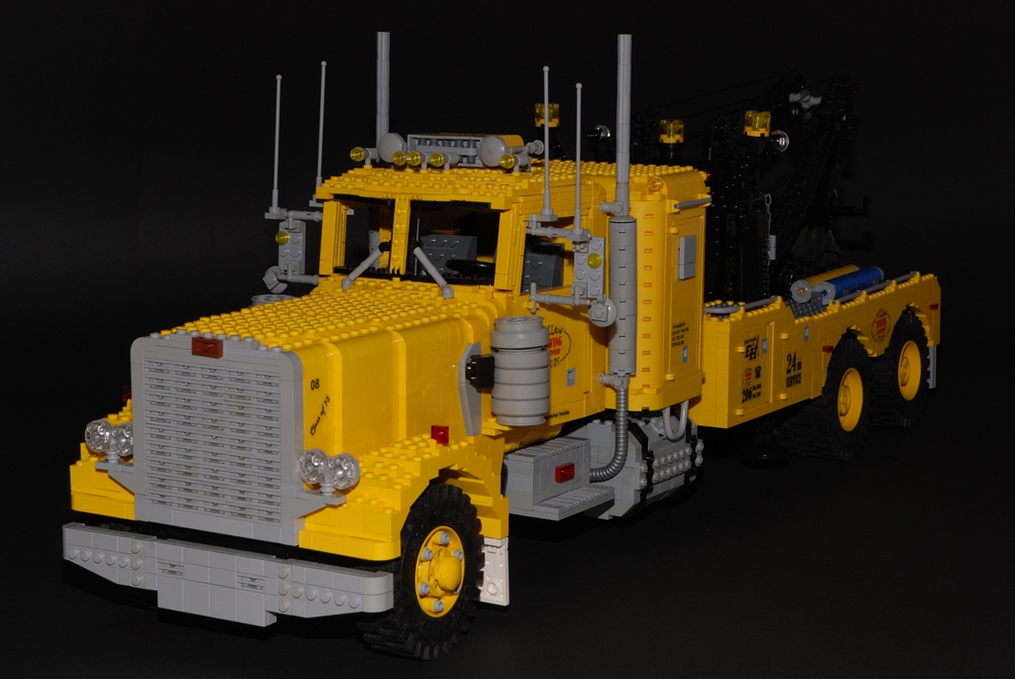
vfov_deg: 17.5
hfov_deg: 26.0
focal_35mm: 78
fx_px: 2201
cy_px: 340
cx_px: 508
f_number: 18
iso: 200
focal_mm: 52
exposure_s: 1/200
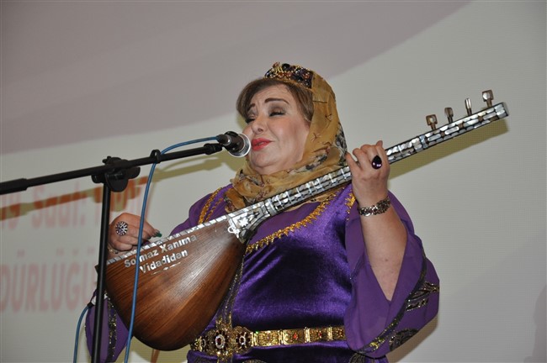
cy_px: 182
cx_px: 274
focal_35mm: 120
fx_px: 1821
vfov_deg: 11.4
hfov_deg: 17.1
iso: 800
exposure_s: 1/60
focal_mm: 80
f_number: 5.3
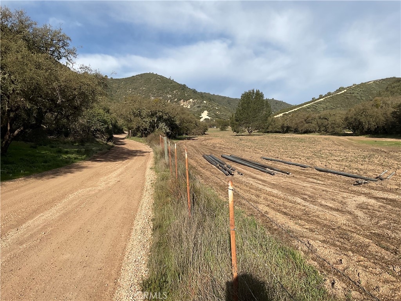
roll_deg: +1.0
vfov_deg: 48.2
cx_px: 200
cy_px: 150
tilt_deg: +0.1
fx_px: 336
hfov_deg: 61.7
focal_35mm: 29
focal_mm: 3
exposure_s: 1/2320
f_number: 1.8
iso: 16
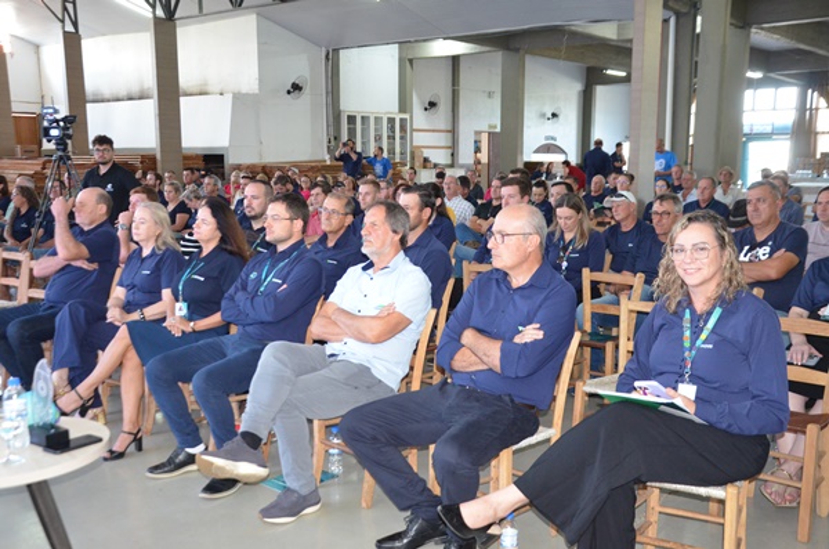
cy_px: 274
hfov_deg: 51.4
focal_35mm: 38
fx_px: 861
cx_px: 414
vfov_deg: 35.3
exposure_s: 1/60
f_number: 4
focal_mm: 25
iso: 2000
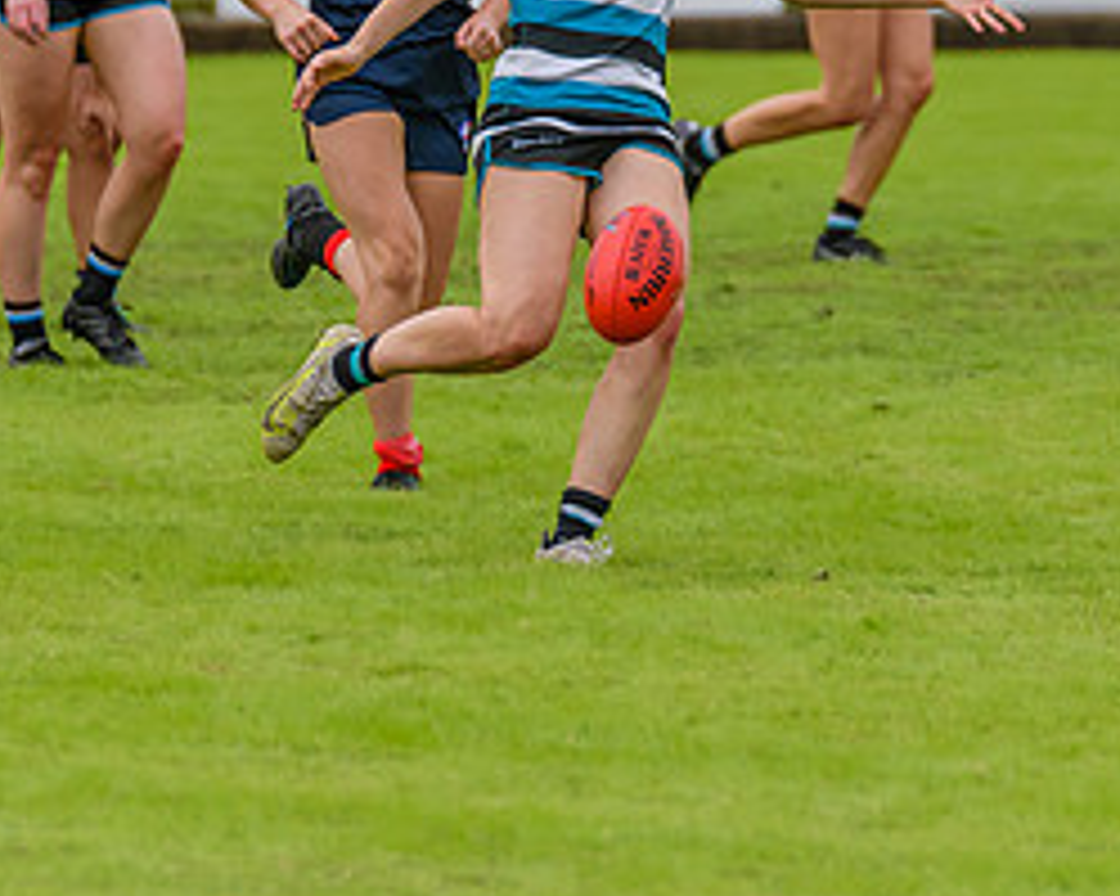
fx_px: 33300
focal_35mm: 1005
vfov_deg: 1.5
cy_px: 162
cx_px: 706
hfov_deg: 1.9
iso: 800
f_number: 7.1
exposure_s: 1/2000
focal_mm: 420
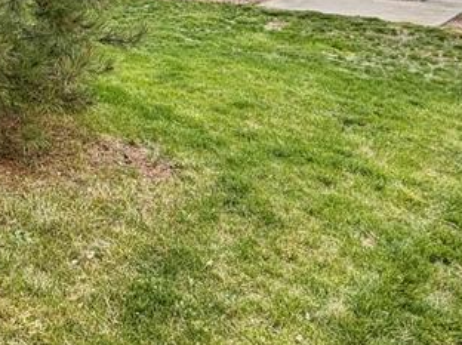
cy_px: 32
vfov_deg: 30.0
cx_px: -19
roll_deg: +1.8
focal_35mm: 46
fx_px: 613
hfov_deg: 36.3
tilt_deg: -12.5
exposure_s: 1/180
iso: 64
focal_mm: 2.22
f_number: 2.2
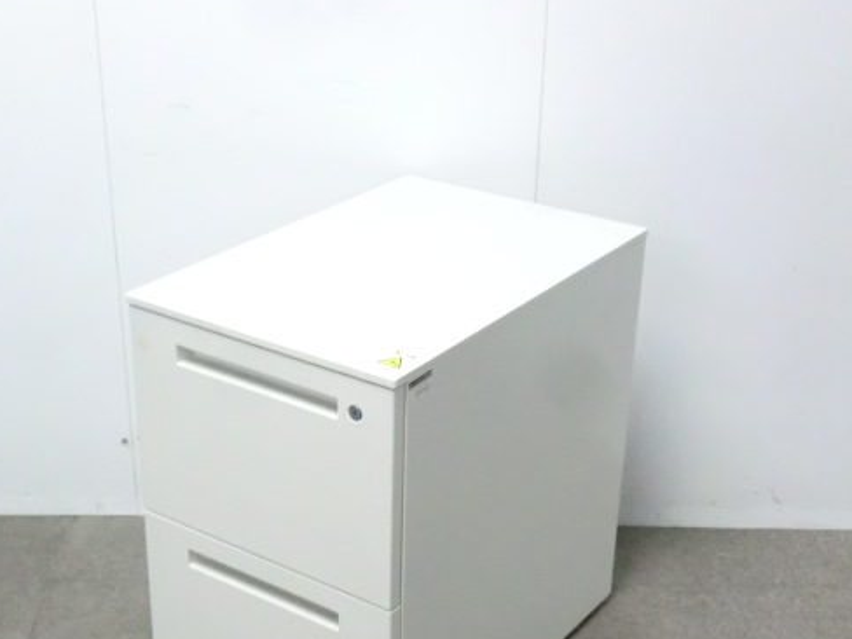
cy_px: 402
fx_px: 1452
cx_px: 381
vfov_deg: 24.7
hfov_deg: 32.7
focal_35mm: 59
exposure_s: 1/30
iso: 800
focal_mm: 8.2
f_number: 4.3
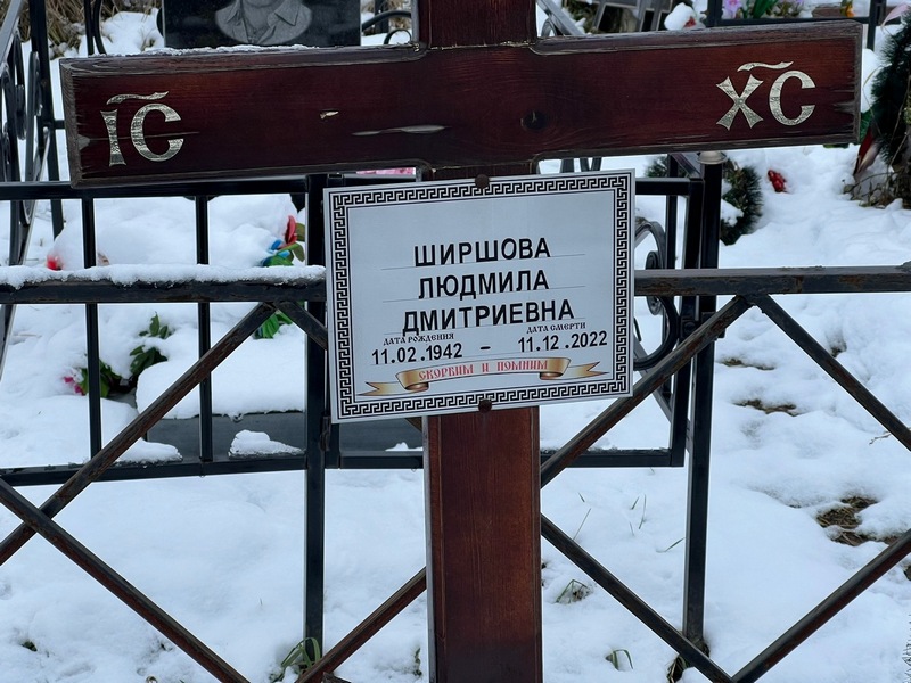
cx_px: 456
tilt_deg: -19.0
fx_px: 2026
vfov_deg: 19.1
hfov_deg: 25.3
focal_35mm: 77
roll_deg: +0.7
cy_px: 342
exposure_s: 1/118
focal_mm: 9
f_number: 2.8
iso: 32
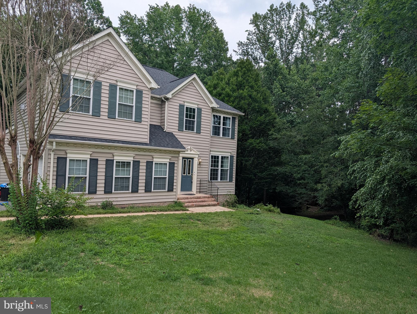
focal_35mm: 24
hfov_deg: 71.5
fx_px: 290
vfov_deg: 56.9
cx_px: 208
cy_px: 157
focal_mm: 6.9
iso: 19
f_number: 1.68
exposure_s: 1/376
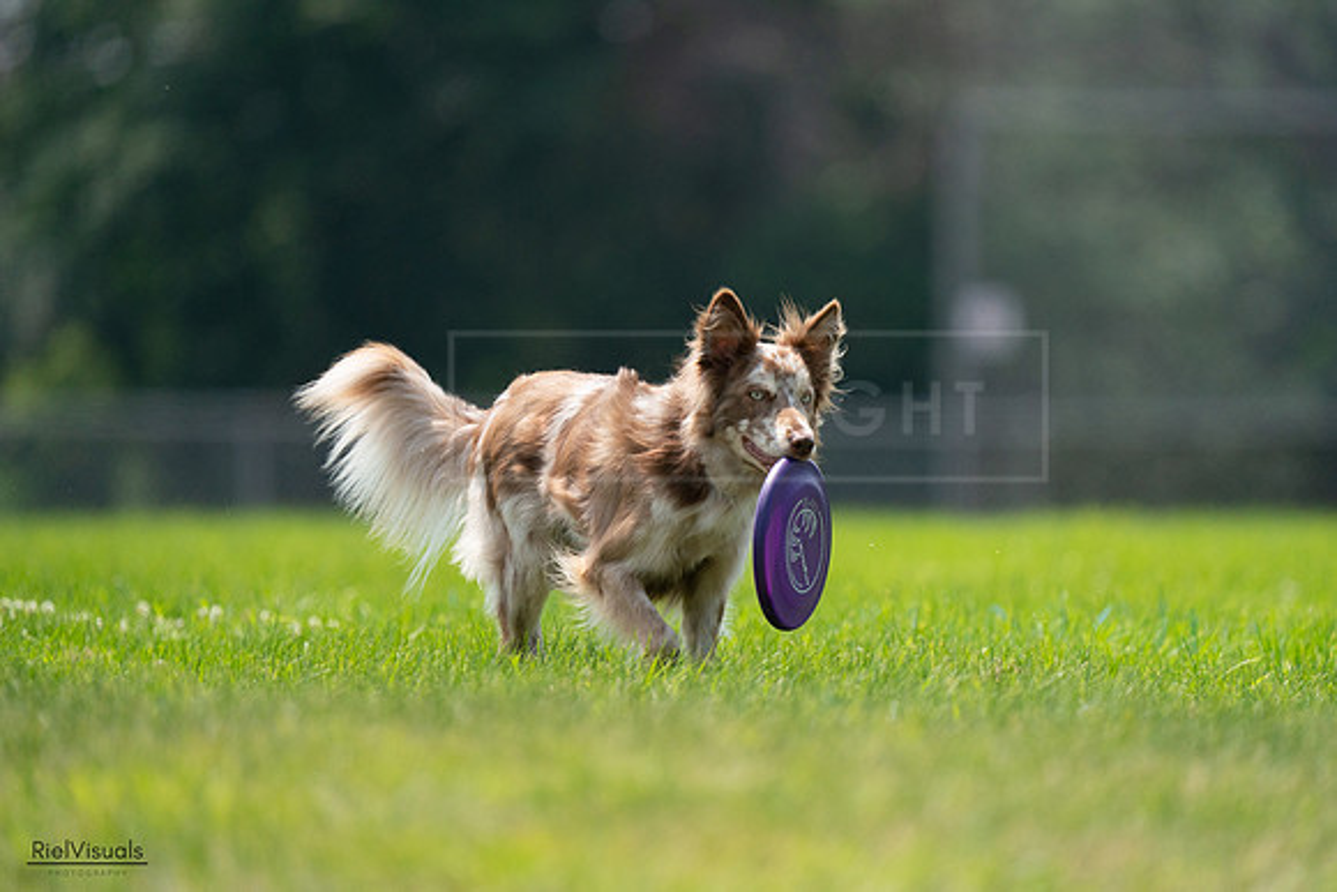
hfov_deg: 3.4
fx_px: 22288
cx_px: 668
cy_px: 446
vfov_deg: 2.3
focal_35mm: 600
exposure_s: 1/4000
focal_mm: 600
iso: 1600
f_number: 6.3
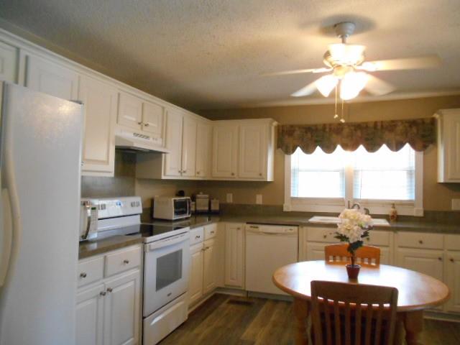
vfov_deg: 53.1
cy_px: 172
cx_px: 230
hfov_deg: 67.3
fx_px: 346
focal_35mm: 26
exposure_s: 1/50
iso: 800
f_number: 3.2
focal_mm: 4.6
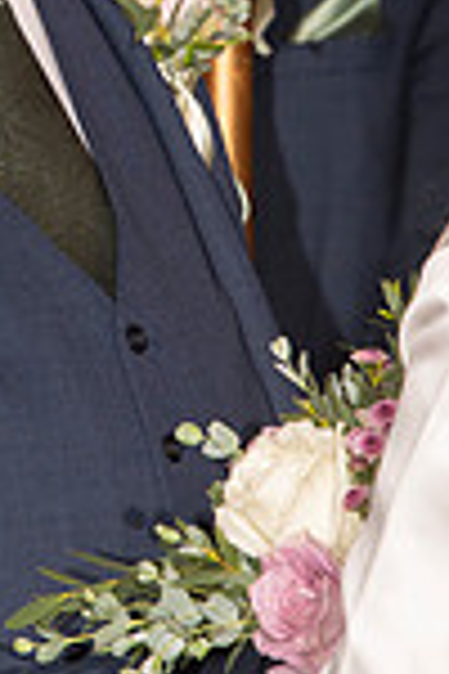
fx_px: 14049
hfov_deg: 1.8
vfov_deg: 2.7
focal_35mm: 751
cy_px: 49
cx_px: -58
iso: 1000
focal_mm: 250
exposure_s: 1/160
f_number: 9
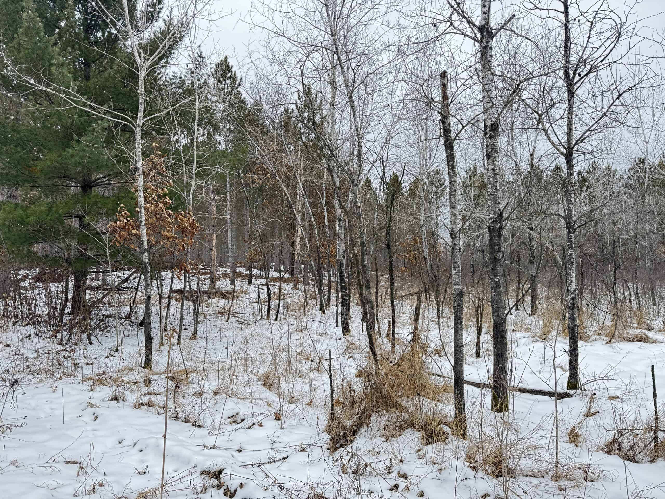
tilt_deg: +2.1
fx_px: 461
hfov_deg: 71.6
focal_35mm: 24
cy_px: 250
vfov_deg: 56.8
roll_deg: +1.0
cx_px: 332
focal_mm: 6.76
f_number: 1.78
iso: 80
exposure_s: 1/356
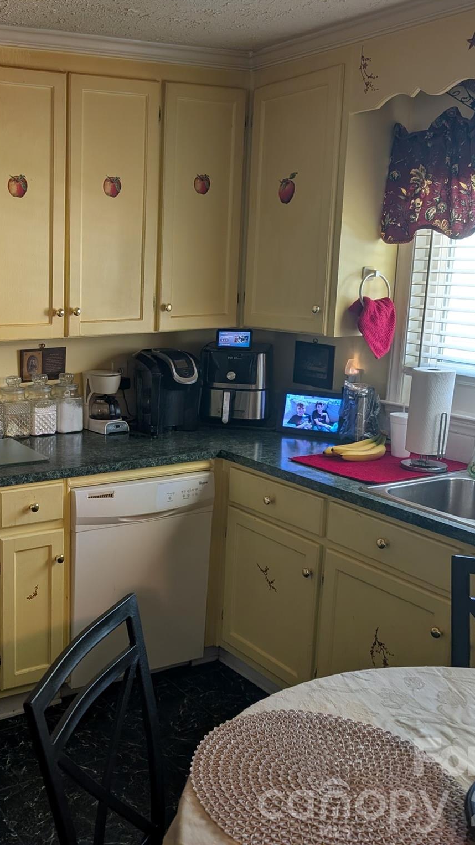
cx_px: 25
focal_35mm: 35
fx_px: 784
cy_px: 421
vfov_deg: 56.6
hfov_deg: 31.7
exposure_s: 1/23.8
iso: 60
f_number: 1.68
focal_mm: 6.9
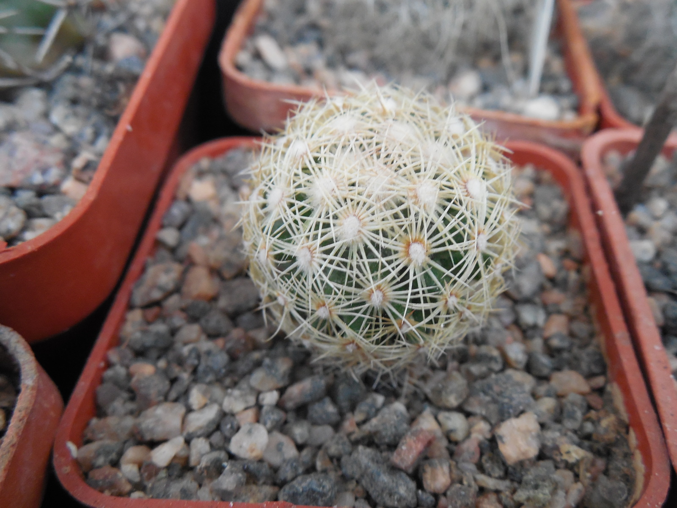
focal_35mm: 31
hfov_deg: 58.4
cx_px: 338
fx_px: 606
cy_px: 254
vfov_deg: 45.4
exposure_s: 1/15
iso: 400
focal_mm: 5.6
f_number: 3.6
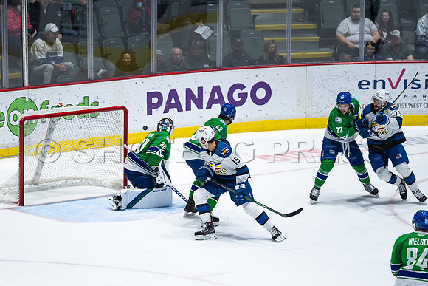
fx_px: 2997
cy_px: 158
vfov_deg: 5.5
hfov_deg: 8.2
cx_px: 168
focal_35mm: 252
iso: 1250
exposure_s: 1/1250
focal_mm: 200
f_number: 2.8
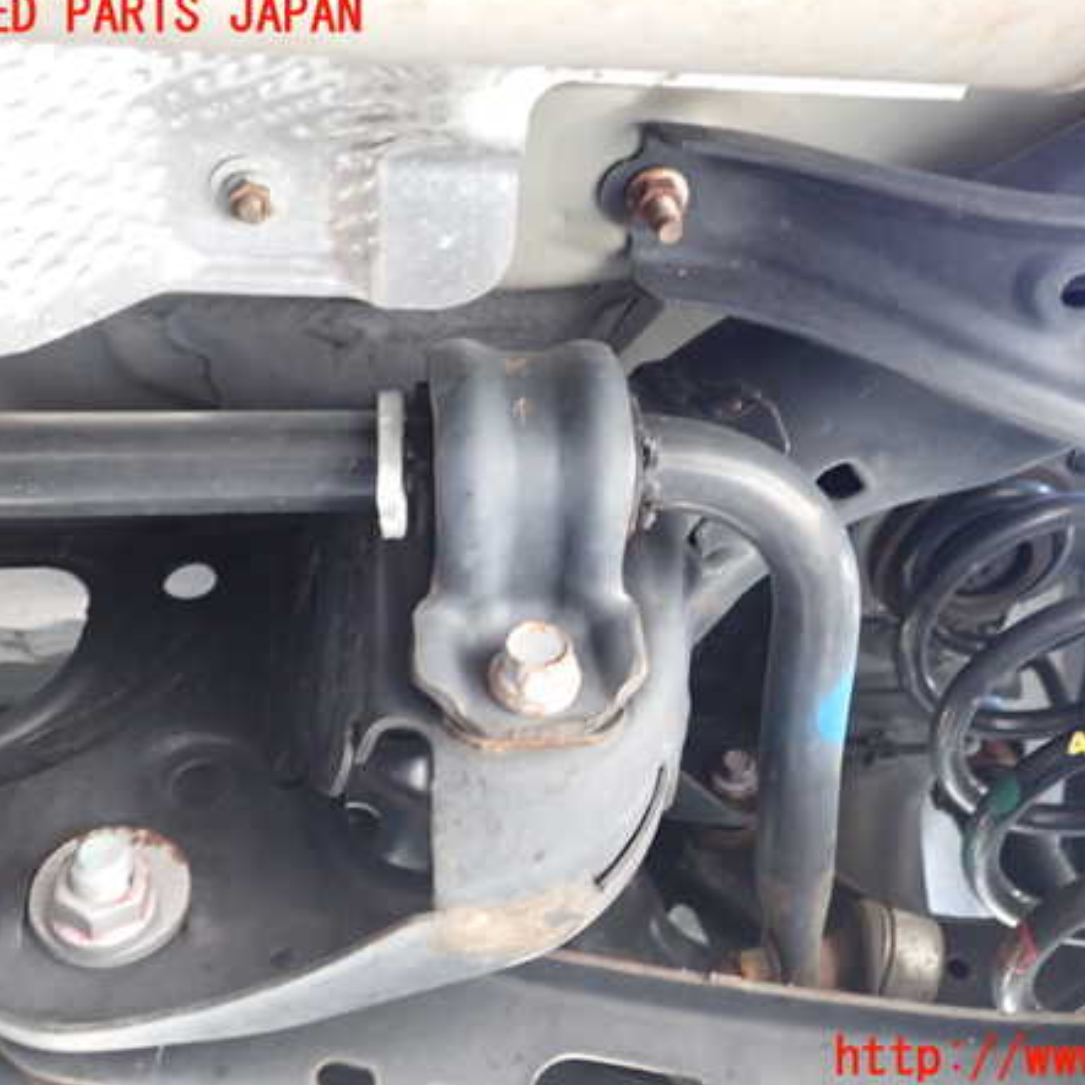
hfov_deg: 45.8
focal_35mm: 36
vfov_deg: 46.0
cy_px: 538
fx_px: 1277
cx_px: 653
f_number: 2.3
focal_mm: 5.4
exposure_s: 1/30
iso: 320
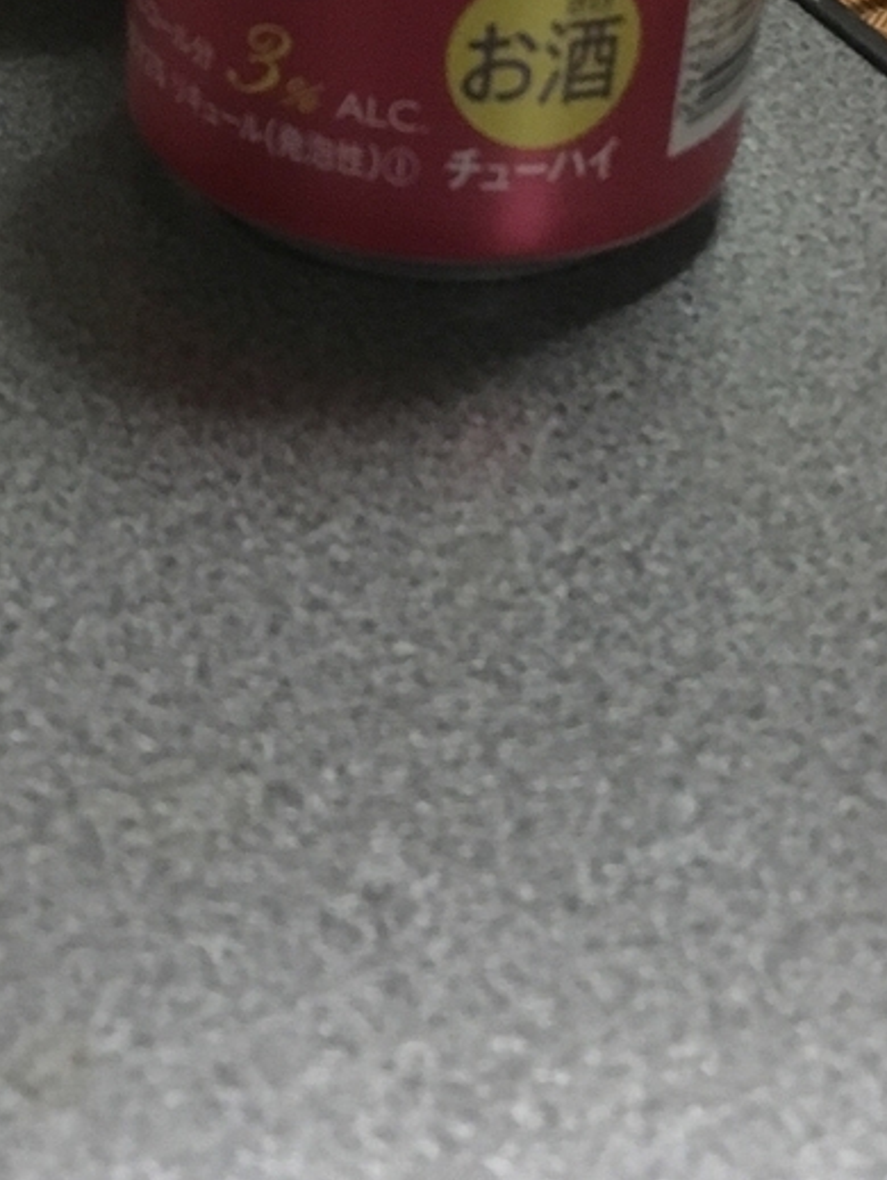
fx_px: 2286
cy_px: 48
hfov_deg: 21.9
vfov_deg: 27.6
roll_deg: -3.8
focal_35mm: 67
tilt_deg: -28.1
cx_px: 396
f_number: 2.2
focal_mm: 4.15
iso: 320
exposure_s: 1/15
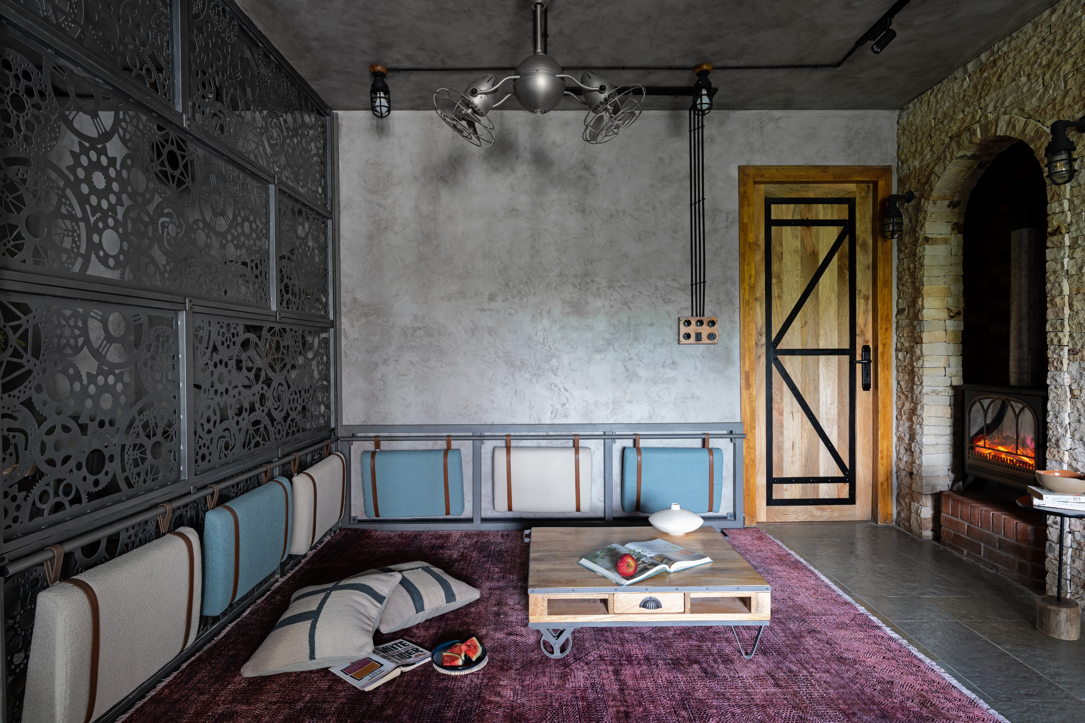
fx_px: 573
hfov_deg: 86.9
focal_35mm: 19
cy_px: 362
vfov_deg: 64.6
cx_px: 542
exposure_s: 10
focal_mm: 19
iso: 50
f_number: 11
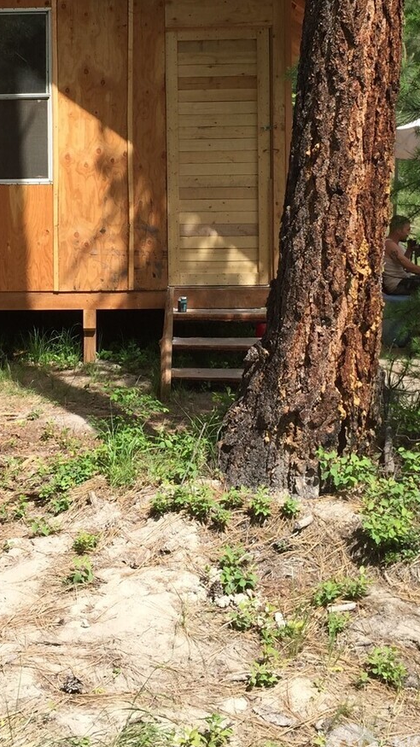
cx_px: 124
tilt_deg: -2.8
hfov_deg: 22.9
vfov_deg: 38.7
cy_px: 177
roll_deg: -0.6
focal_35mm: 52
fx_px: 1030
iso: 32
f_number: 2.2
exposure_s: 1/1130
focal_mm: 4.15
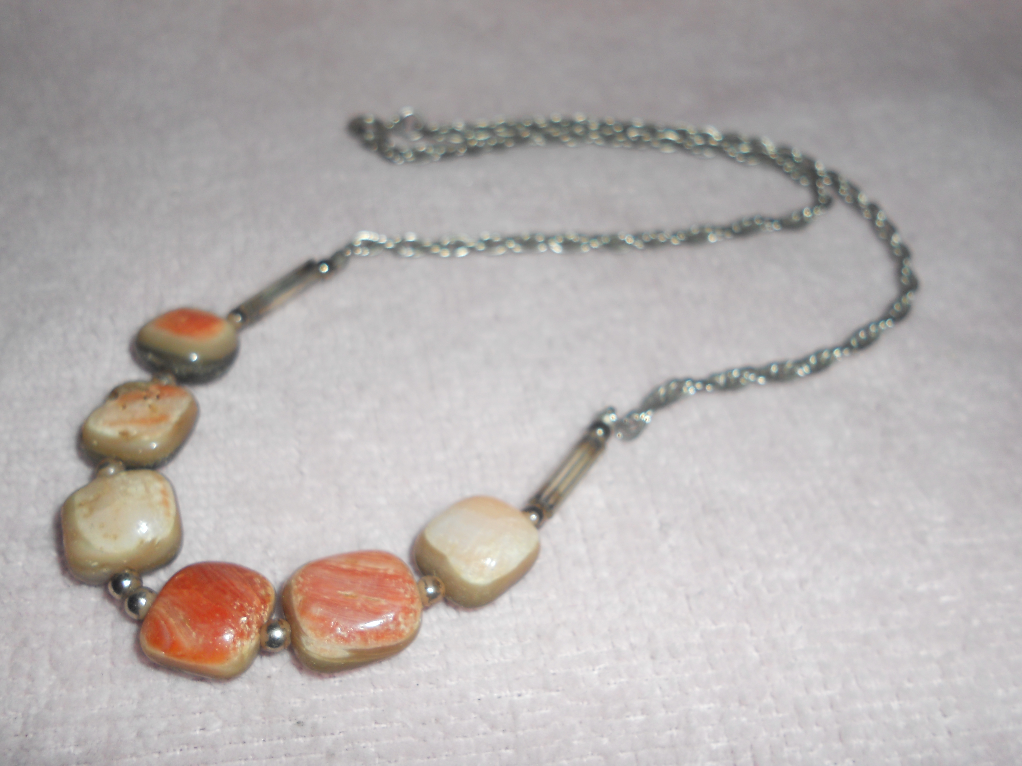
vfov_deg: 44.2
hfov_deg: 56.8
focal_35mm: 32
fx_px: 945
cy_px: 383
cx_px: 511
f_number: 8.8
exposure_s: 1/25
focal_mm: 5.8
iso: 80
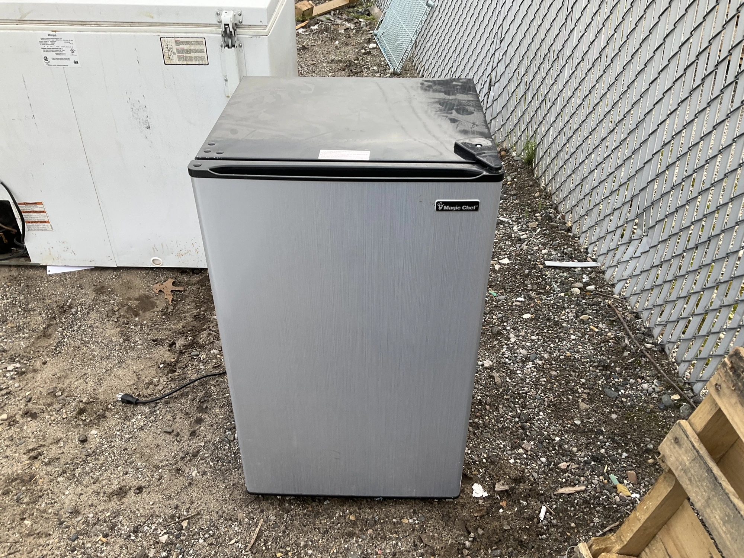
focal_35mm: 29
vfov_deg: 48.2
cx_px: 372
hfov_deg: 61.7
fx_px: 623
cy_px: 279
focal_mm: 3
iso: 25
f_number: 1.8
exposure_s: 1/122
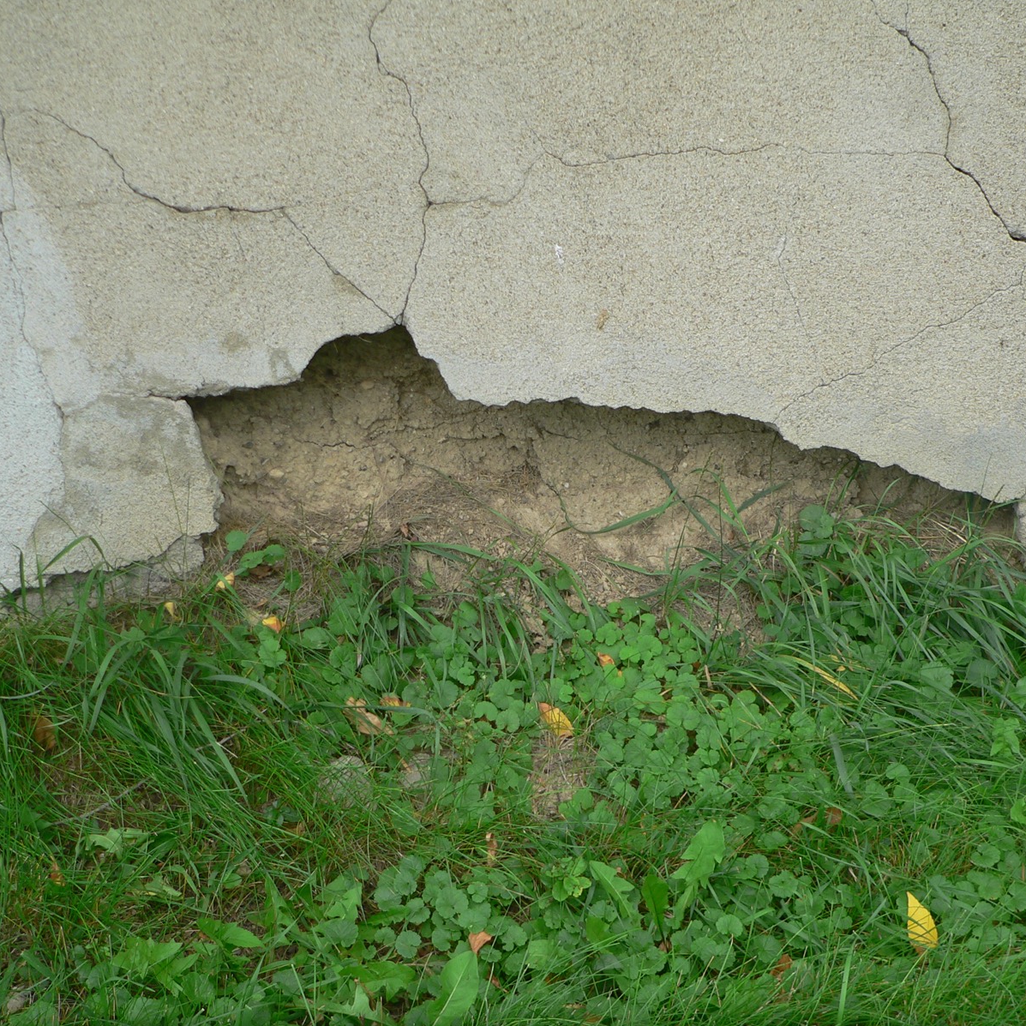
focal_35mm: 52
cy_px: 513
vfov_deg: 32.8
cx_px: 573
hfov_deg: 32.8
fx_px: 1744
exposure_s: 1/100
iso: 80
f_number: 2.8
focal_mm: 7.3
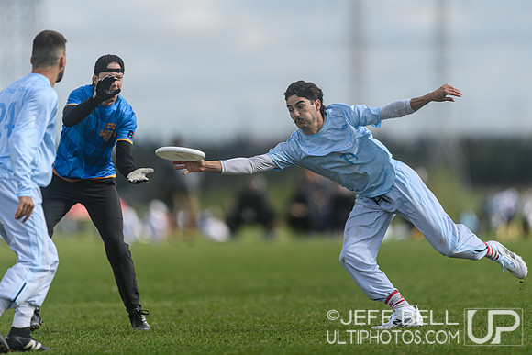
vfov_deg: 3.1
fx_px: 6529
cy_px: 159
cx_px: 287
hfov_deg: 4.7
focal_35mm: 442
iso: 100
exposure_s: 1/1600
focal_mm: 400
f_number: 3.2
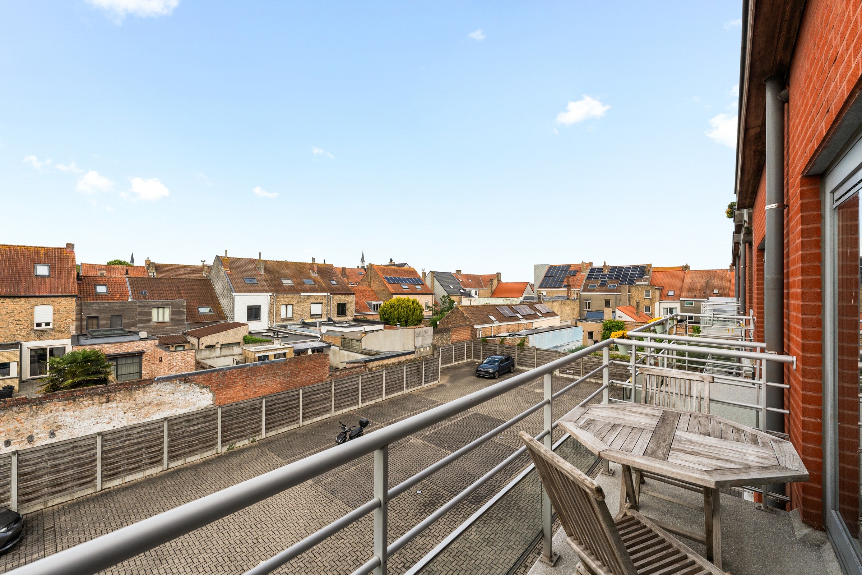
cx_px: 431
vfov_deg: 81.2
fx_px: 335
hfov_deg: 104.3
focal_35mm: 14
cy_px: 288
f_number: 9
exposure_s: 1/640
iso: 250
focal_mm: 14
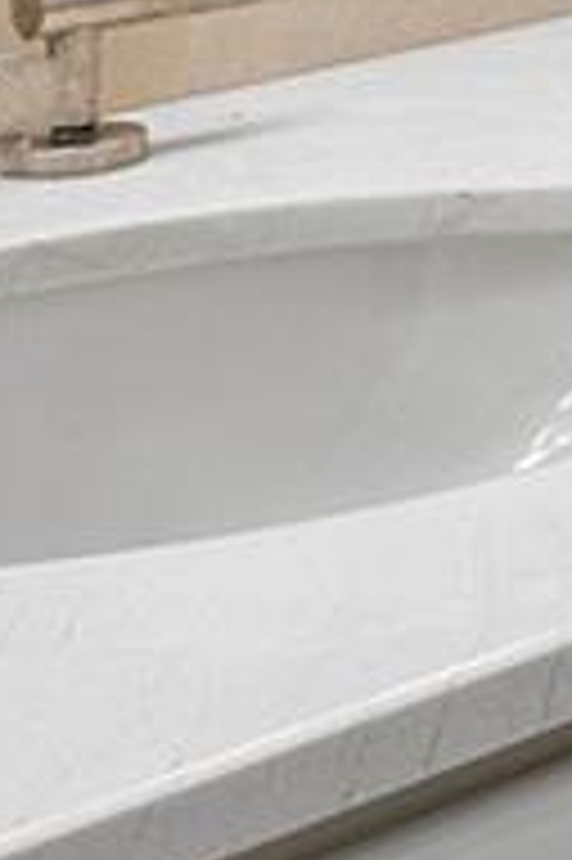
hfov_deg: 7.1
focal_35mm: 161
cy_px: -801
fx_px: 3844
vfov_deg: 11.6
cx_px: 1991
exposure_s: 1/4
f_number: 11
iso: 200
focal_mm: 10
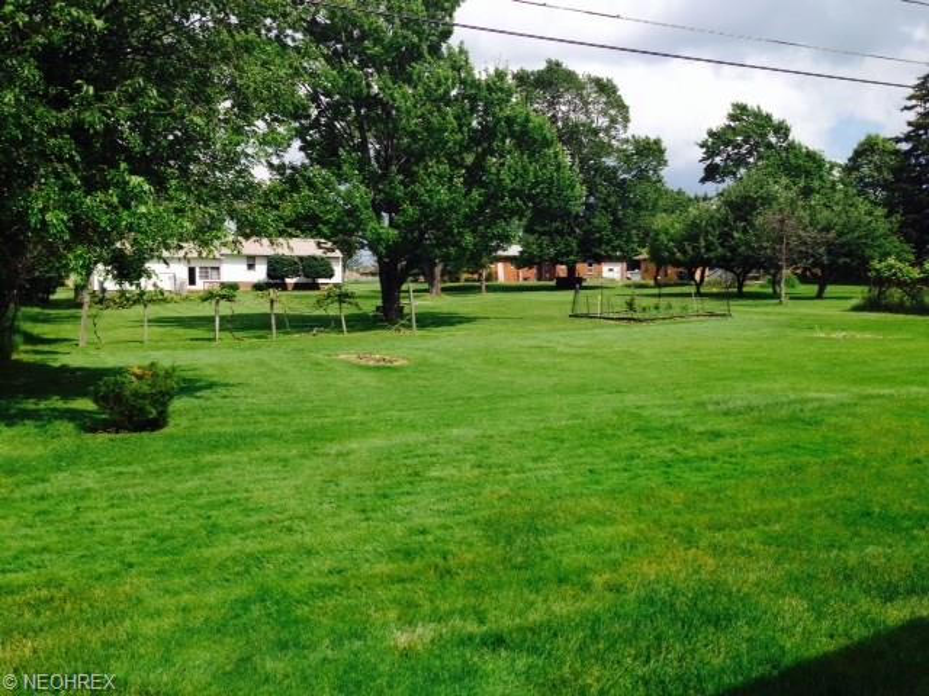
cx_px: 464
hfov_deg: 52.6
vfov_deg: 40.7
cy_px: 348
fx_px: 939
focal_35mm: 35
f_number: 2.4
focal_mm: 4.28
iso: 50
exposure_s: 1/1623
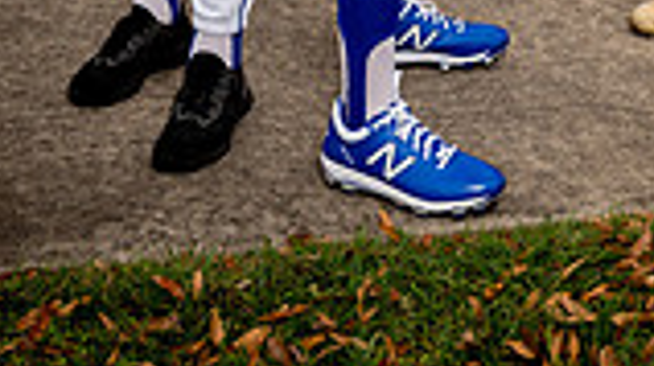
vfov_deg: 11.2
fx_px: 1594
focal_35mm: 92
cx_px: 432
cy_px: -485
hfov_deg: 23.1
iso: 400
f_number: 11
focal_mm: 31
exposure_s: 1/250
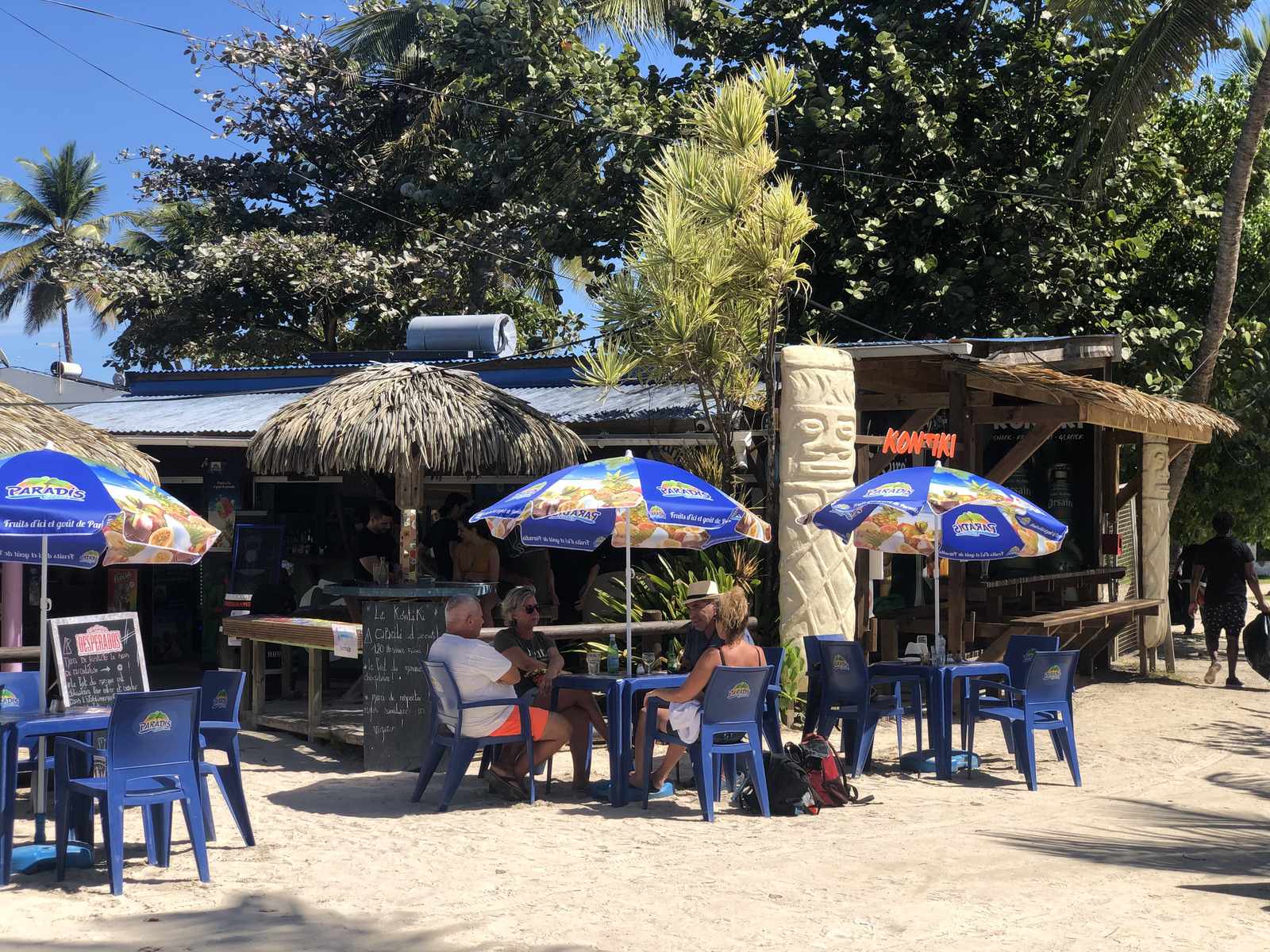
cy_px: 476
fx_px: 1908
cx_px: 635
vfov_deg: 28.0
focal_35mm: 52
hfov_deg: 36.8
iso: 16
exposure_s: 1/827
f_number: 2.4
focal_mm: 6
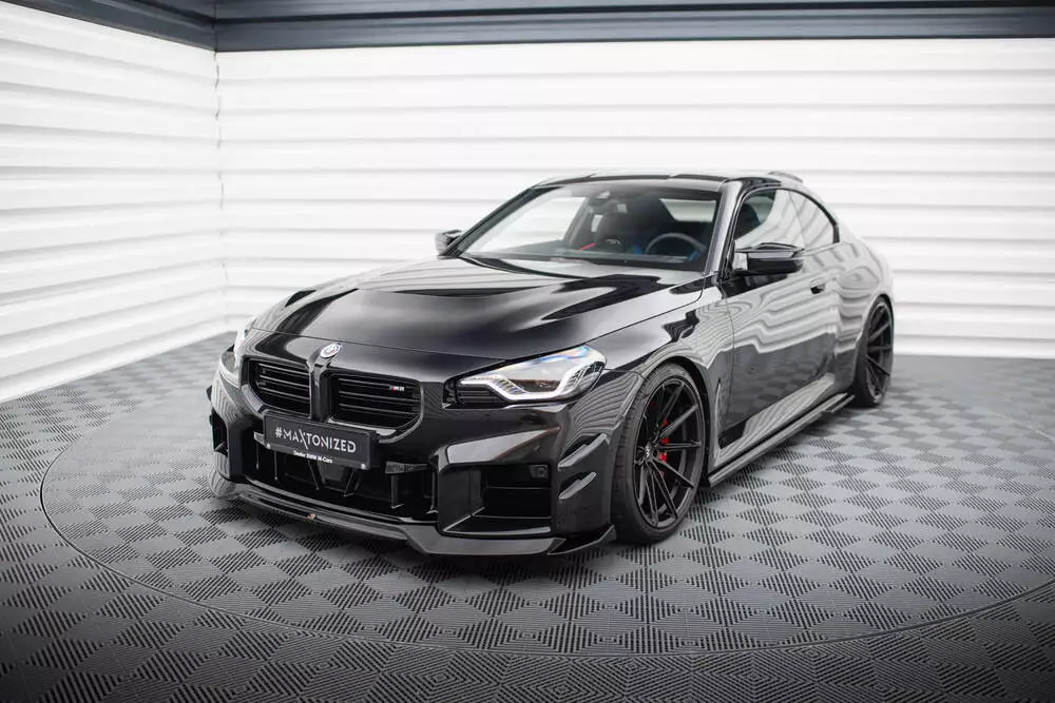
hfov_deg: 53.9
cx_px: 531
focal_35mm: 35
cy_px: 352
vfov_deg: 37.5
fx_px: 1036
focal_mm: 35
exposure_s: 1/125
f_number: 2.5
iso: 500
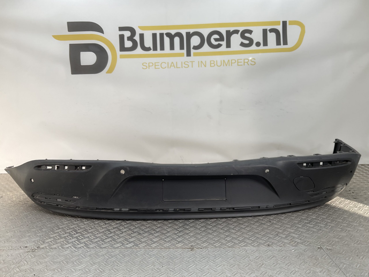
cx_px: 184
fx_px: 309
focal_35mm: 29
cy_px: 138
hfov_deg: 61.7
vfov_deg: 48.2
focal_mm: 3
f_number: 1.8
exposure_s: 1/120
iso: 16
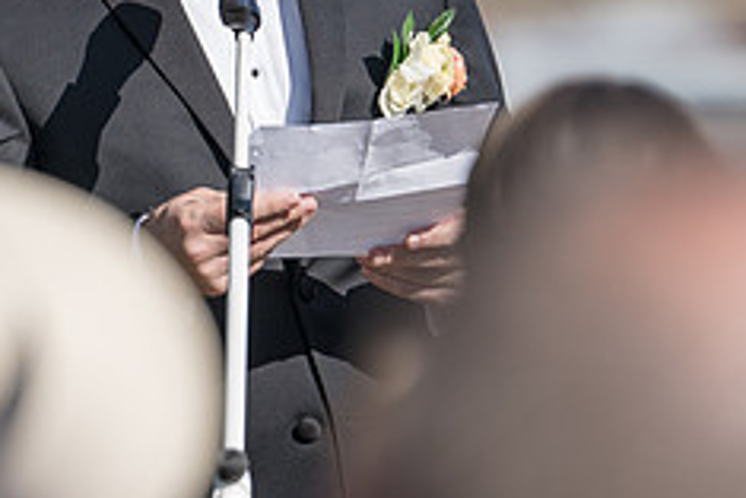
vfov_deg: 2.7
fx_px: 10678
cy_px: -90
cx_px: 219
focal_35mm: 515
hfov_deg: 4.0
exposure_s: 1/1000
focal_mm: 200
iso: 100
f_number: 4
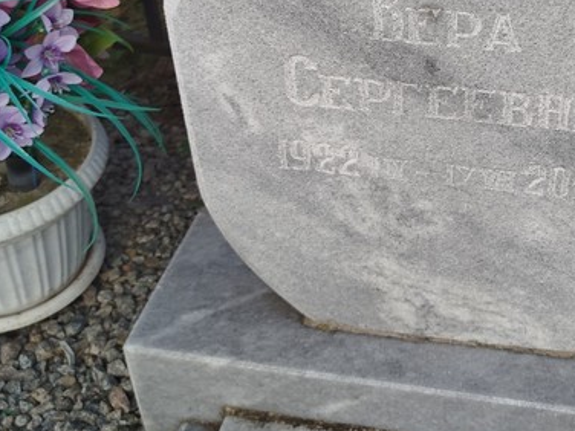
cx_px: 448
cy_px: 73
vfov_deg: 27.9
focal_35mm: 51
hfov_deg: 36.4
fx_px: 847
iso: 50
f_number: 1.7
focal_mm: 5.31
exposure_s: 1/419
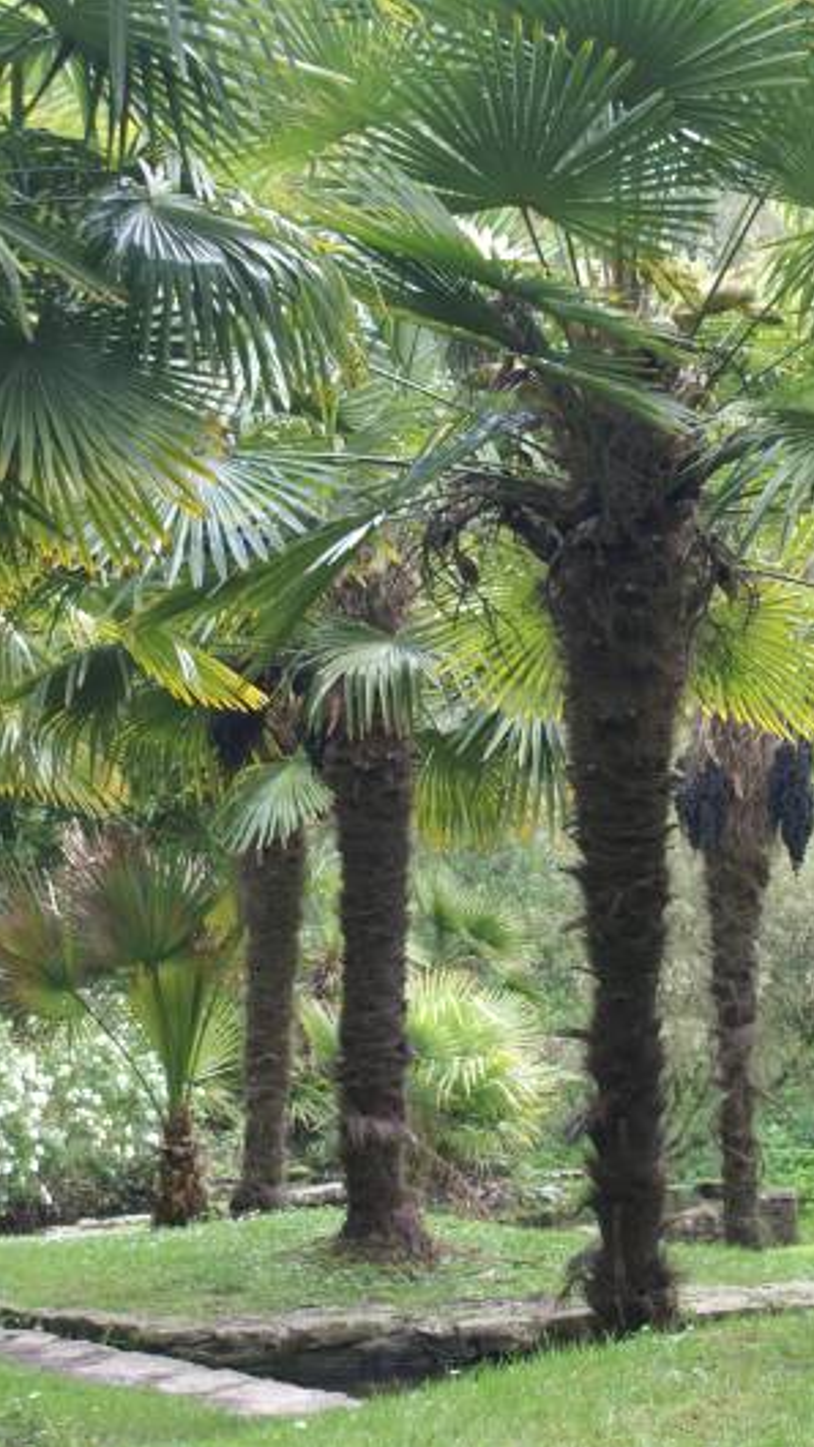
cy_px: 728
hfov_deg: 12.7
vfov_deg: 22.5
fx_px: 3646
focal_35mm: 95
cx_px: 609
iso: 160
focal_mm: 40
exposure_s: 1/60
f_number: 5.6
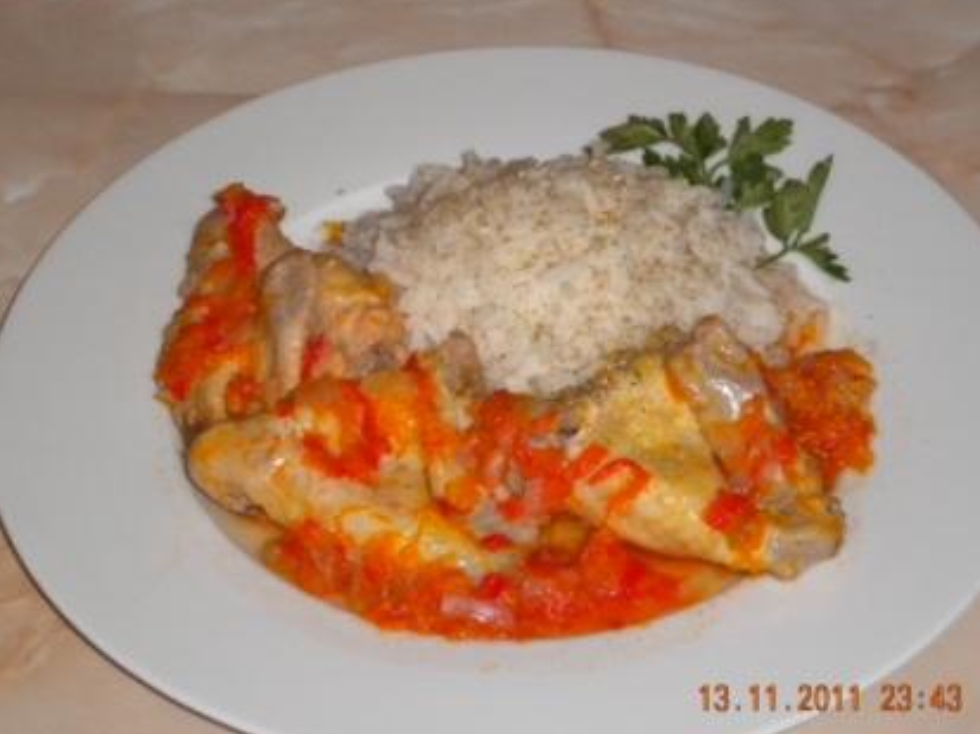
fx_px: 3225
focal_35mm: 114
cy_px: 382
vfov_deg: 13.0
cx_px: 494
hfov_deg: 17.3
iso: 400
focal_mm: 18.9
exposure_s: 1/60
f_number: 5.9
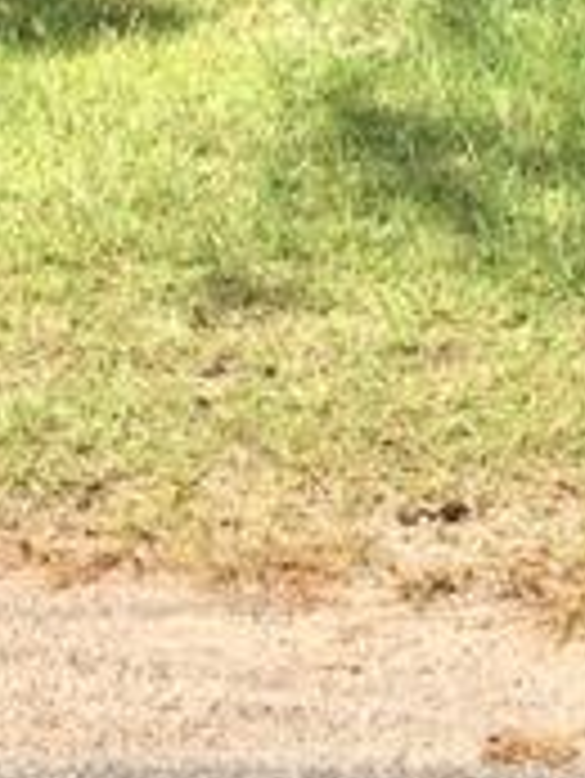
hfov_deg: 13.8
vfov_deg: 17.0
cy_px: -301
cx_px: 261
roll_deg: -1.3
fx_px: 2408
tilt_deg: -11.7
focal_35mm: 107
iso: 25
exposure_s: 1/1399
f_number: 2.2
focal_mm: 4.15
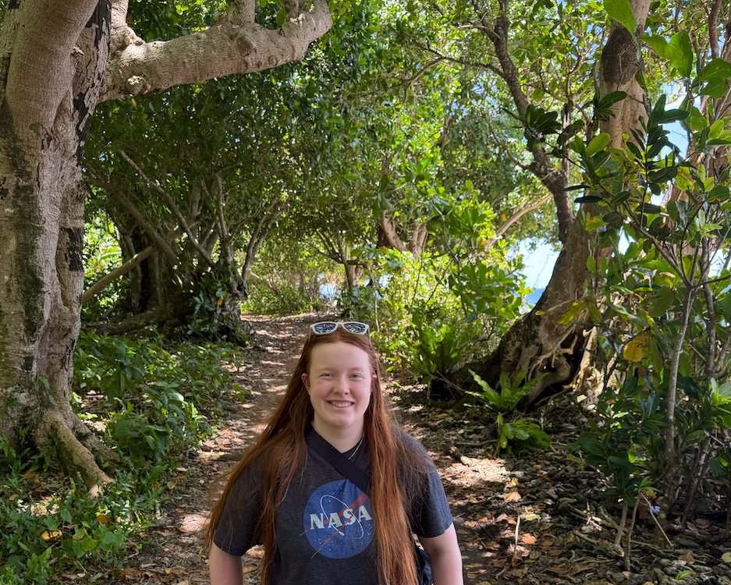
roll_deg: -0.2
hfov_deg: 55.7
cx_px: 362
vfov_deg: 44.8
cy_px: 410
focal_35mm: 32
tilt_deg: -9.4
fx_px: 692
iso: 80
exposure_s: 1/236
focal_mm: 6.76
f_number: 1.78
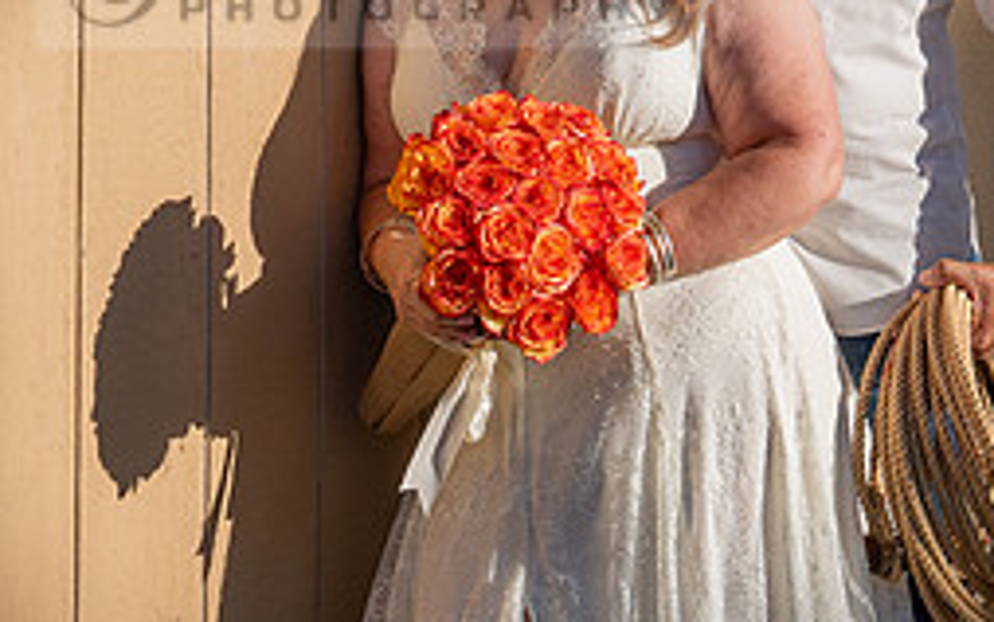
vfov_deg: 7.5
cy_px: 97
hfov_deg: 12.0
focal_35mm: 174
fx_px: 4716
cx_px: 395
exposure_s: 1/400
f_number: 10
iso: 200
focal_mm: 43
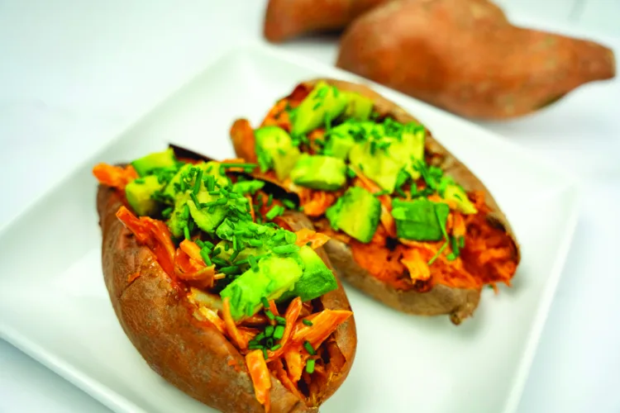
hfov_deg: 54.4
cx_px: 310
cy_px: 206
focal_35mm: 35
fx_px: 603
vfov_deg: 37.9
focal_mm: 35
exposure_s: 1/400
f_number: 4
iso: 400
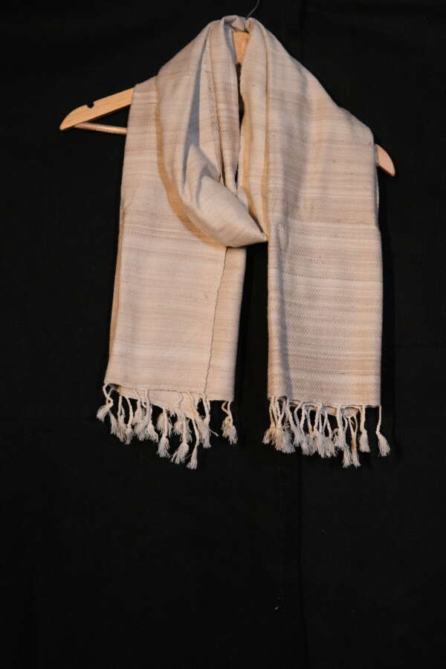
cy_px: 334
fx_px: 836
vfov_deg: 43.6
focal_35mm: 45
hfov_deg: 29.9
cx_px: 223
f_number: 2.8
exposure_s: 1/500
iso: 6400
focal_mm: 30
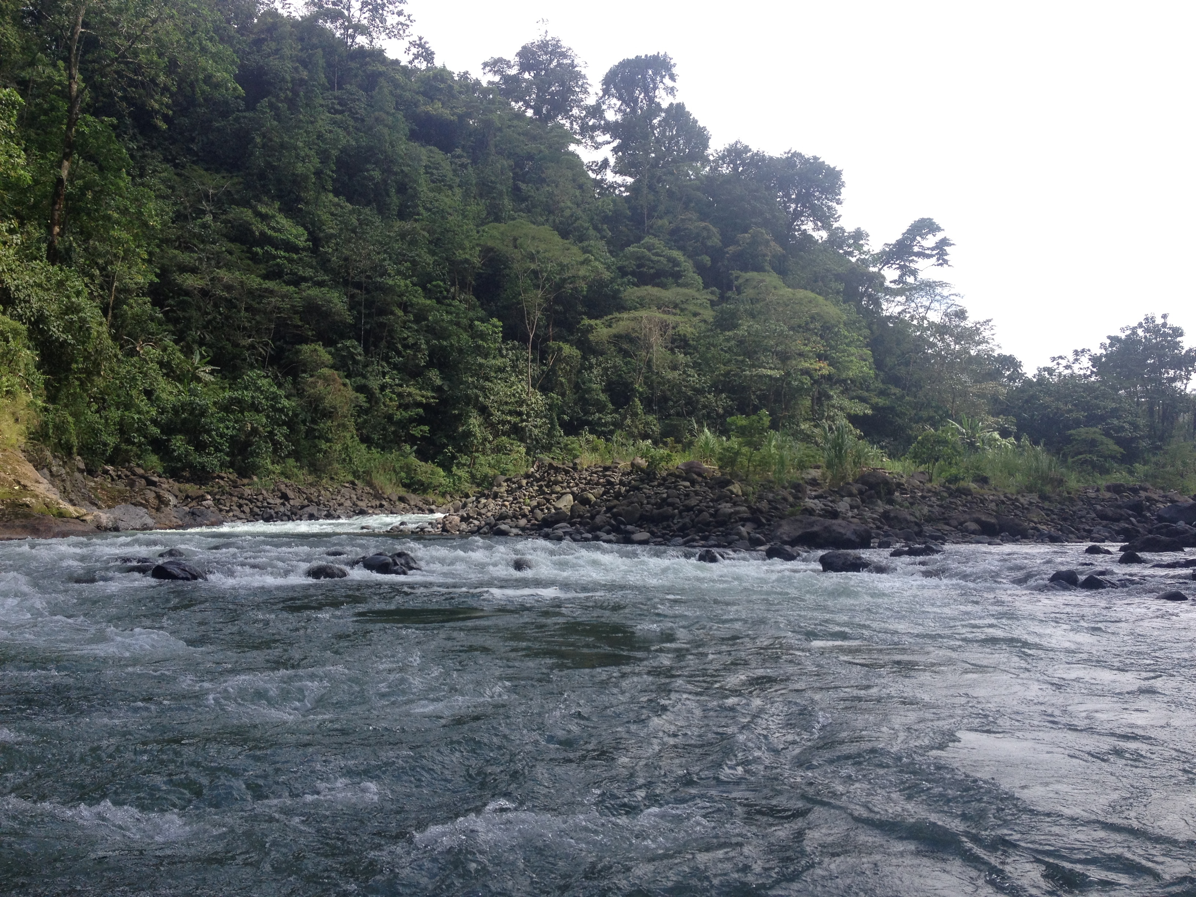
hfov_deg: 52.6
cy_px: 448
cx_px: 598
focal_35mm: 35
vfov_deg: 40.7
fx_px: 1209
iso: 50
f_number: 2.4
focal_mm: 4.28
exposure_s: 1/613
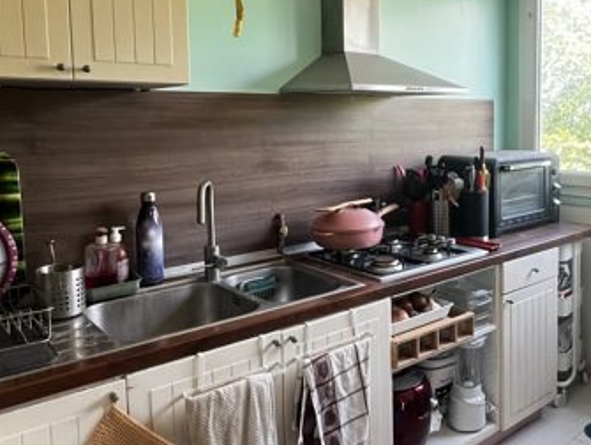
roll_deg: +1.1
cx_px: 418
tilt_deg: -4.7
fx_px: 530
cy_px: 170
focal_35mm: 31
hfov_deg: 56.4
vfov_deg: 45.2
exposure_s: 1/99
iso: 160
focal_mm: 1.57
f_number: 1.8
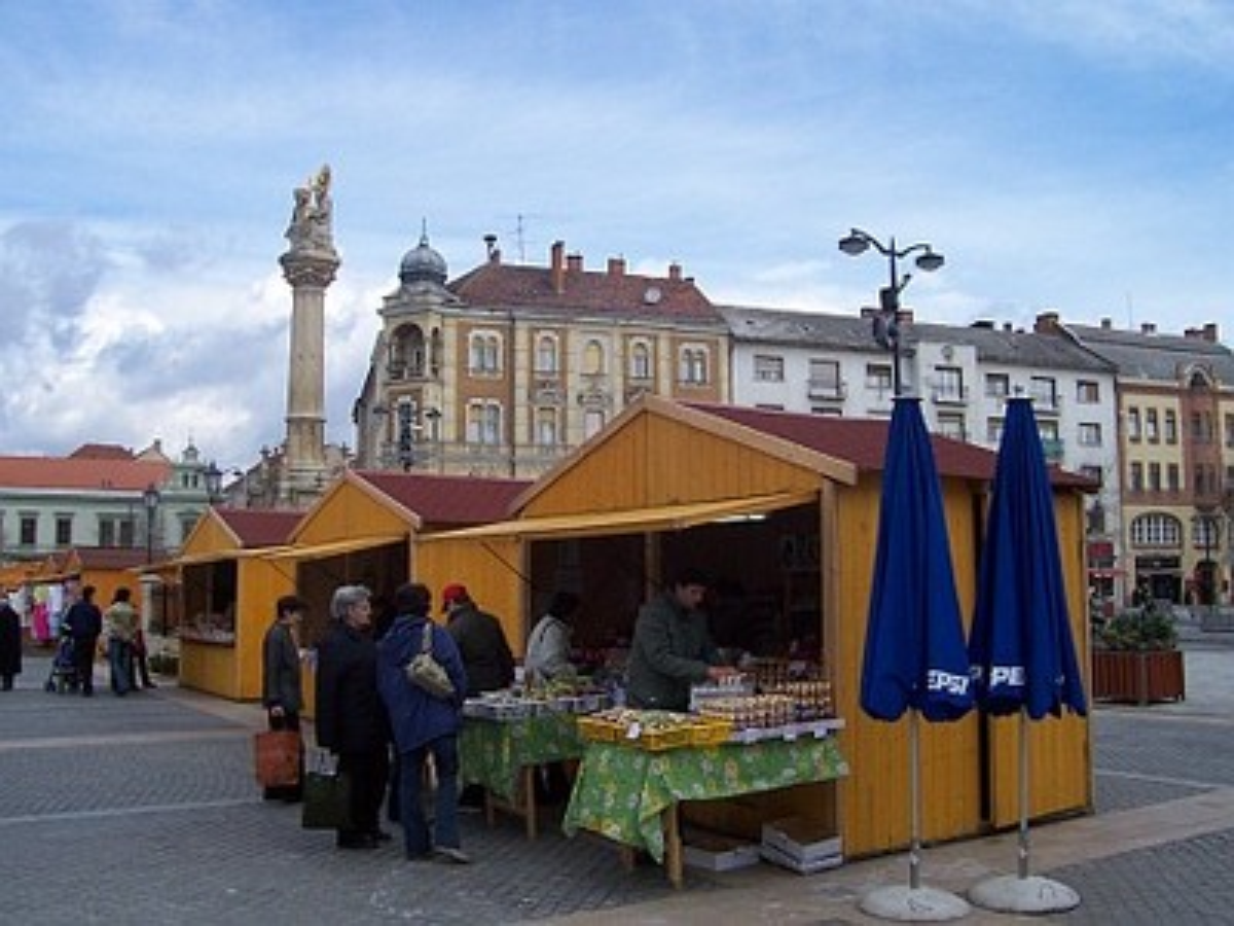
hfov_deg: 54.0
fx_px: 1212
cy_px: 463
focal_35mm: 34
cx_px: 617
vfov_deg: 41.8
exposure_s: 1/350
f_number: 5.6
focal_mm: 5.6
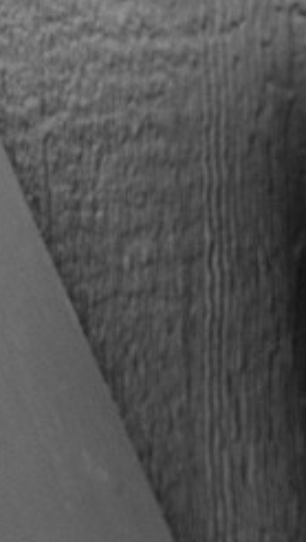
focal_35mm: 166
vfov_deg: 12.9
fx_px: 2386
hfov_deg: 7.3
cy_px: 303
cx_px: 394
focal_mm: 58
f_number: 3.2
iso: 125
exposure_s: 1/320
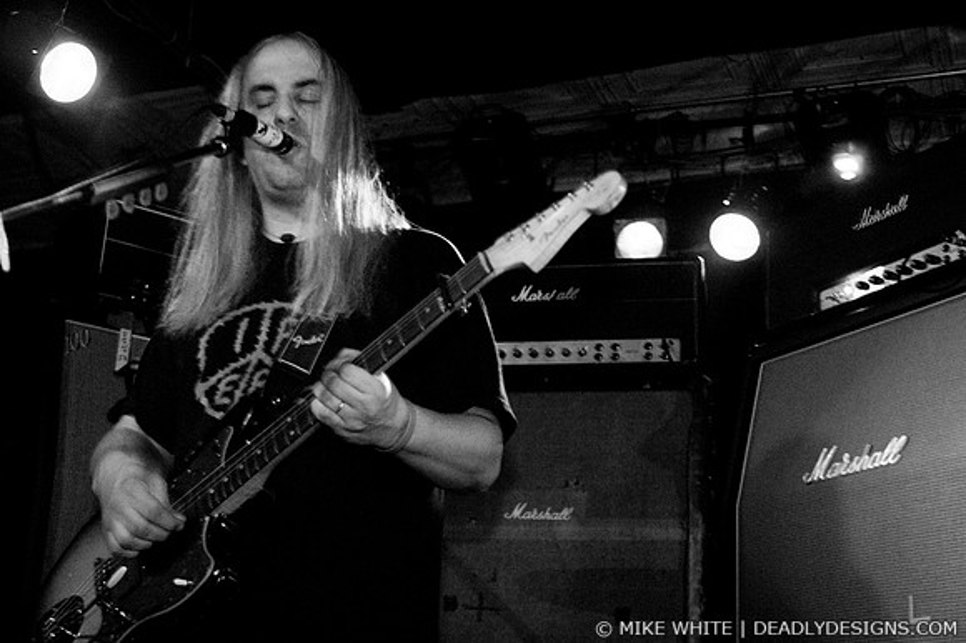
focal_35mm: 52
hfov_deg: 37.9
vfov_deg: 25.7
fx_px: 1408
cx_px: 483
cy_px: 322
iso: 800
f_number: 2.8
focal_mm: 35
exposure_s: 1/40
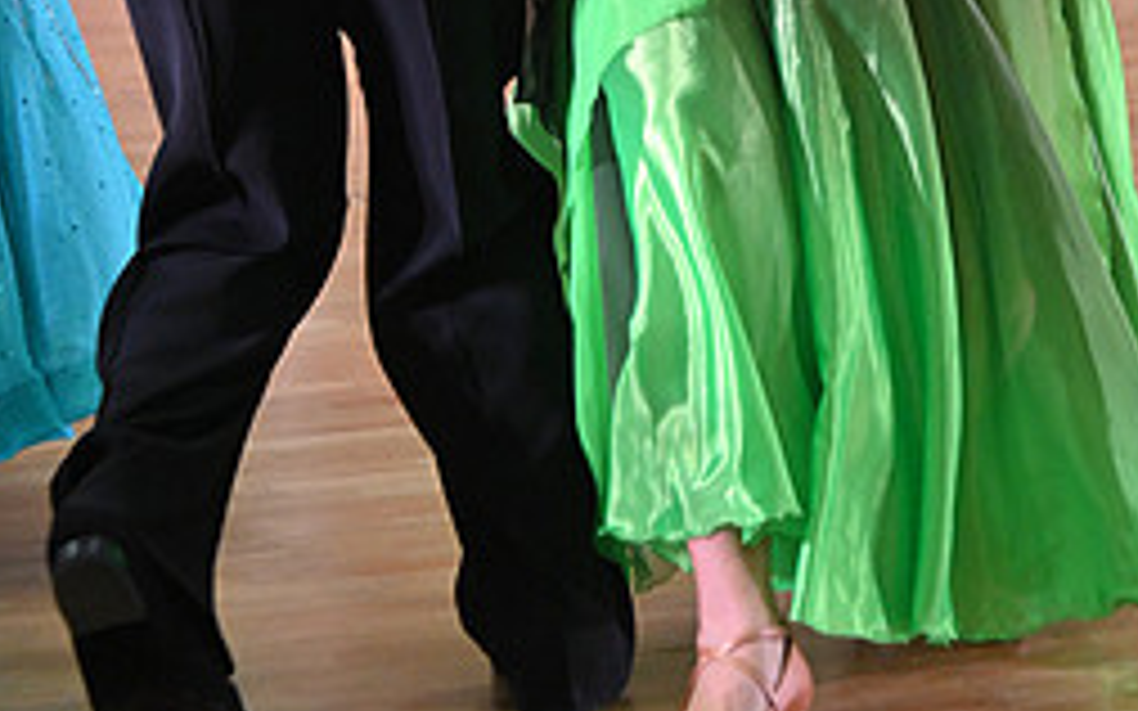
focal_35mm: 199
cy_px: -360
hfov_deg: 10.5
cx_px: 857
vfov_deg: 6.5
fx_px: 6170
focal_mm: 85
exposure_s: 1/320
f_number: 5
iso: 2500
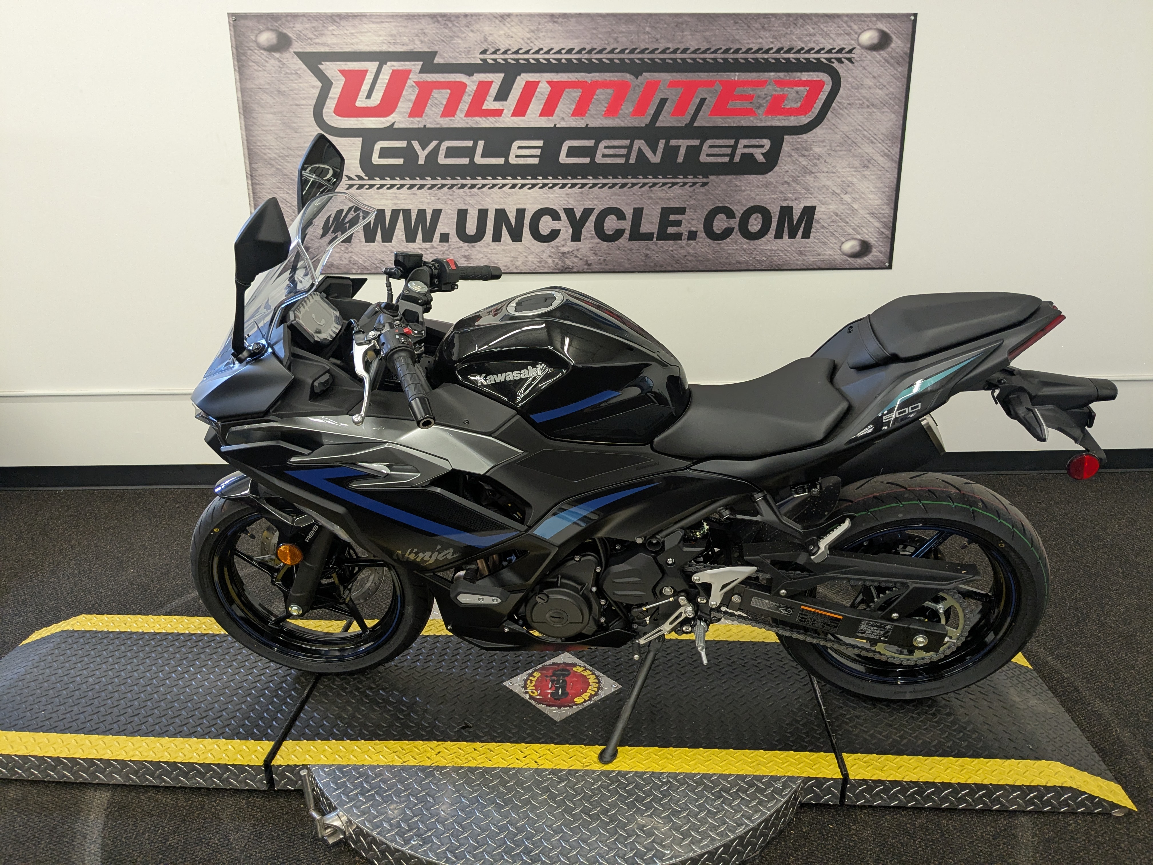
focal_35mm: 27
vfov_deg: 51.4
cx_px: 576
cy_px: 432
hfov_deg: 65.3
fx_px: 899
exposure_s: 1/30
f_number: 1.73
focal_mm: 4.38
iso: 181
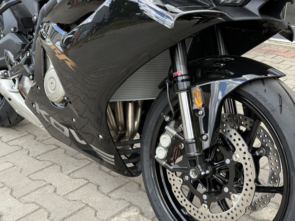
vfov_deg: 30.3
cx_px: 148
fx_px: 409
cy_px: 110
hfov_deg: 39.7
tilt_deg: -20.2
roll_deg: +0.0
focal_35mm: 48
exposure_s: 1/553
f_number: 1.78
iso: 100
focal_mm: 6.76
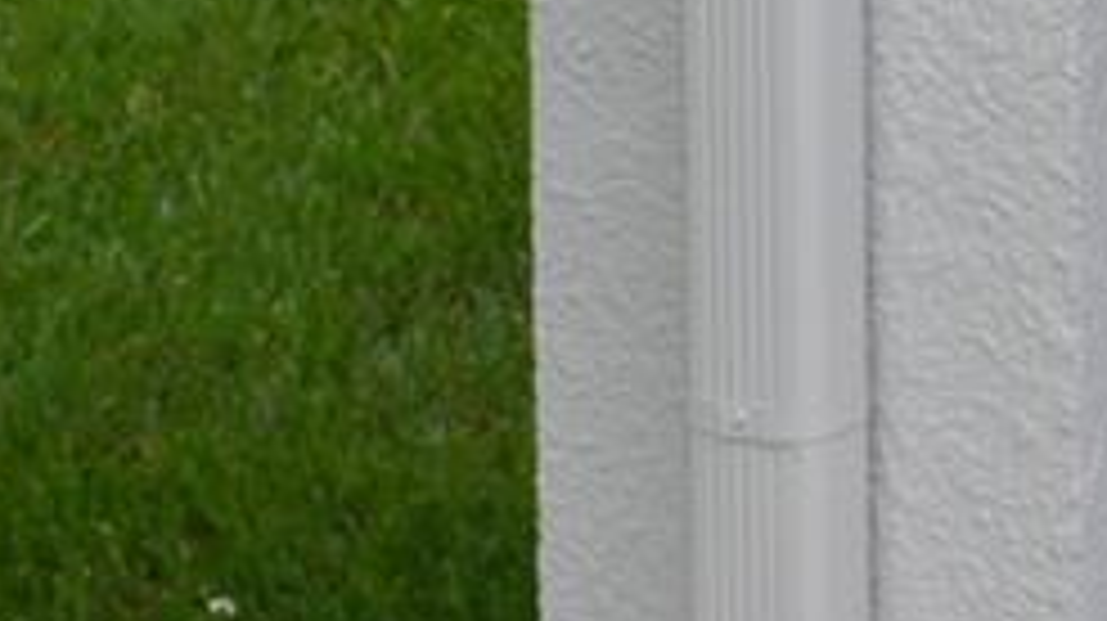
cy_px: -547
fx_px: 5397
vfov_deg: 6.4
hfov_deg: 11.5
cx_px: 1314
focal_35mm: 184
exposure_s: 1/160
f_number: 6.3
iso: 200
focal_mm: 18
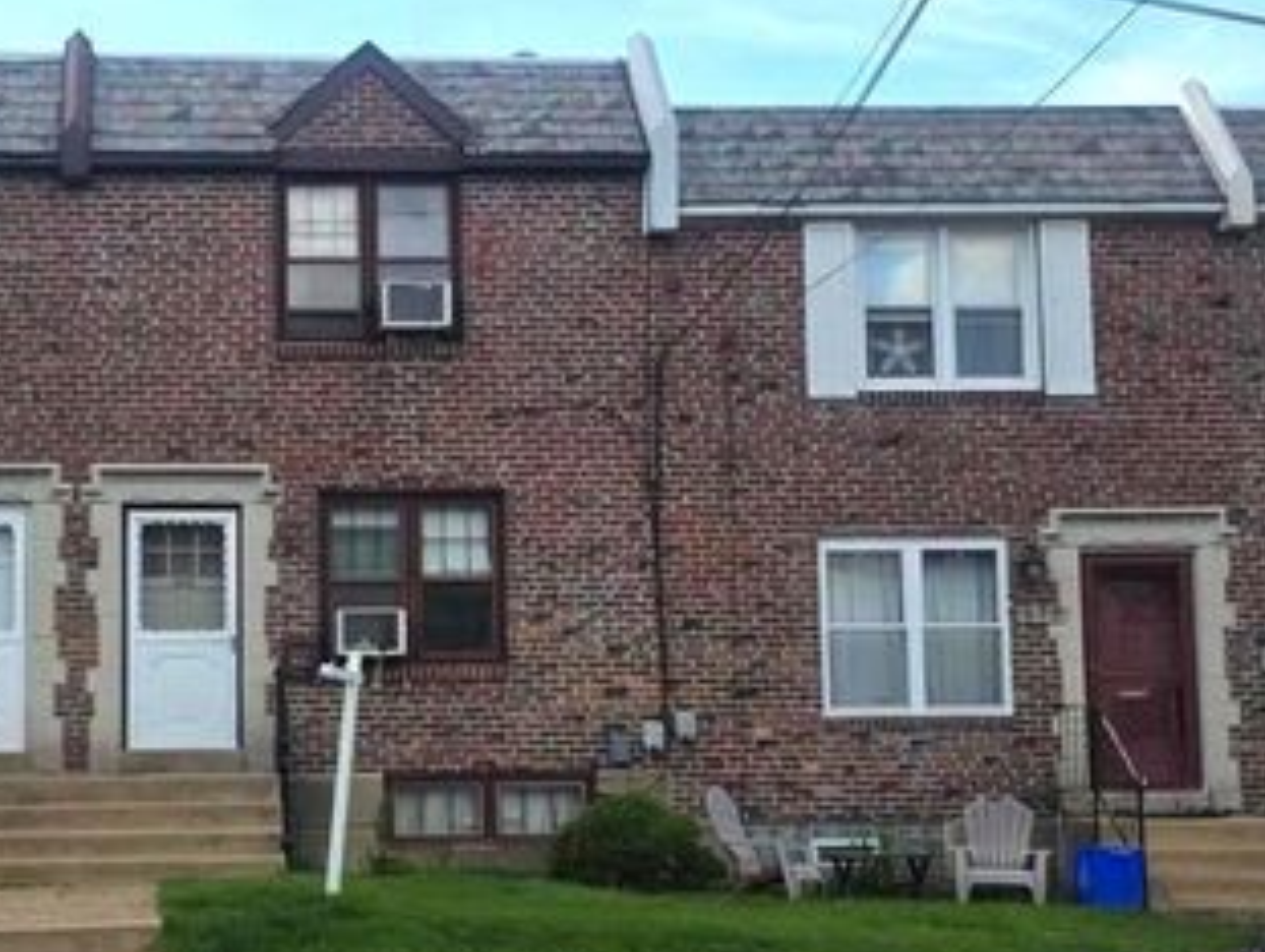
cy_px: 541
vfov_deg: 38.7
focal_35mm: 37
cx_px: 403
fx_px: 1354
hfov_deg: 49.1
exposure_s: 1/2805
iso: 80
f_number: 1.7
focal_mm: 6.3
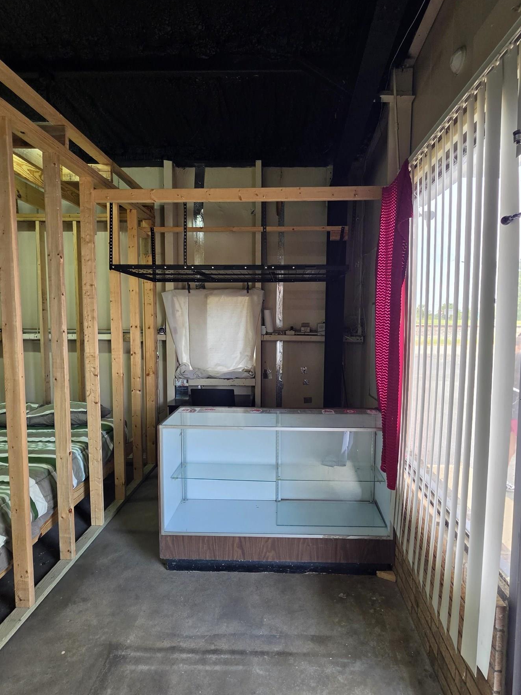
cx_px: 277
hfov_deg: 74.6
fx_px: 341
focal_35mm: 17
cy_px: 342
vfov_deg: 91.0
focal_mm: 2.2
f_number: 1.9
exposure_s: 1/120
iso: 160
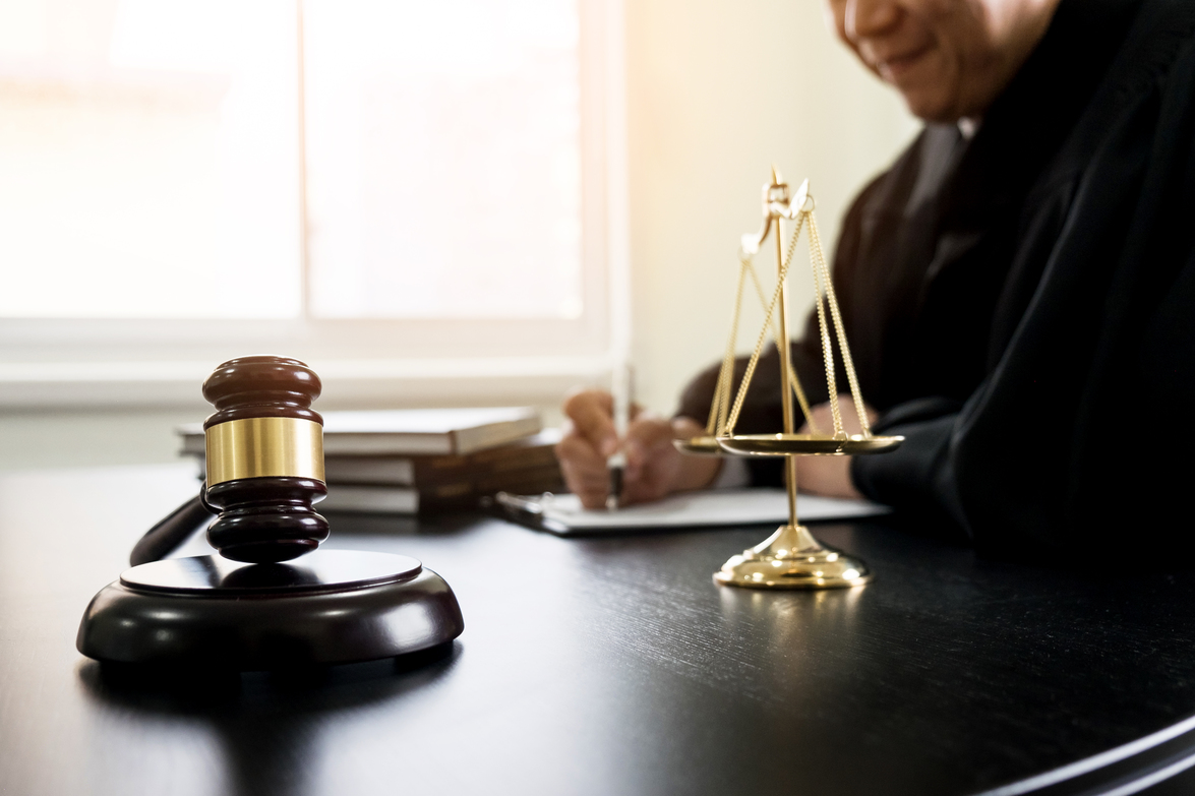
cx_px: 598
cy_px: 398
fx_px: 1394
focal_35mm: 42
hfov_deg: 46.4
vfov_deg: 31.9
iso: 500
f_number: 3.2
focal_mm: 27.7
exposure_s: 1/80
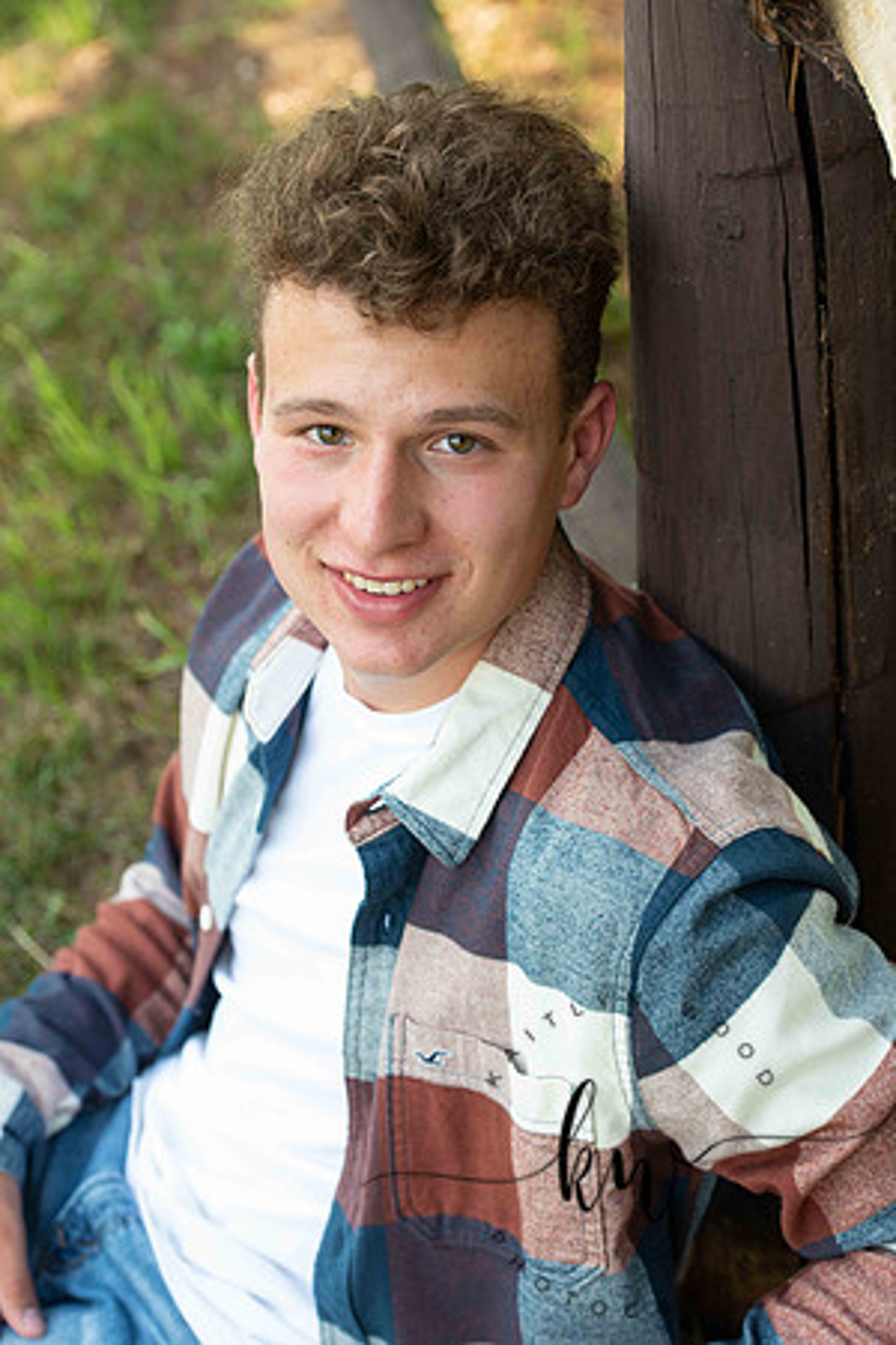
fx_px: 2912
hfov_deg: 17.5
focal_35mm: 78
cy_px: 672
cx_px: 448
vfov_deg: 26.0
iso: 400
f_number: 5
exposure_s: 1/200
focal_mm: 78
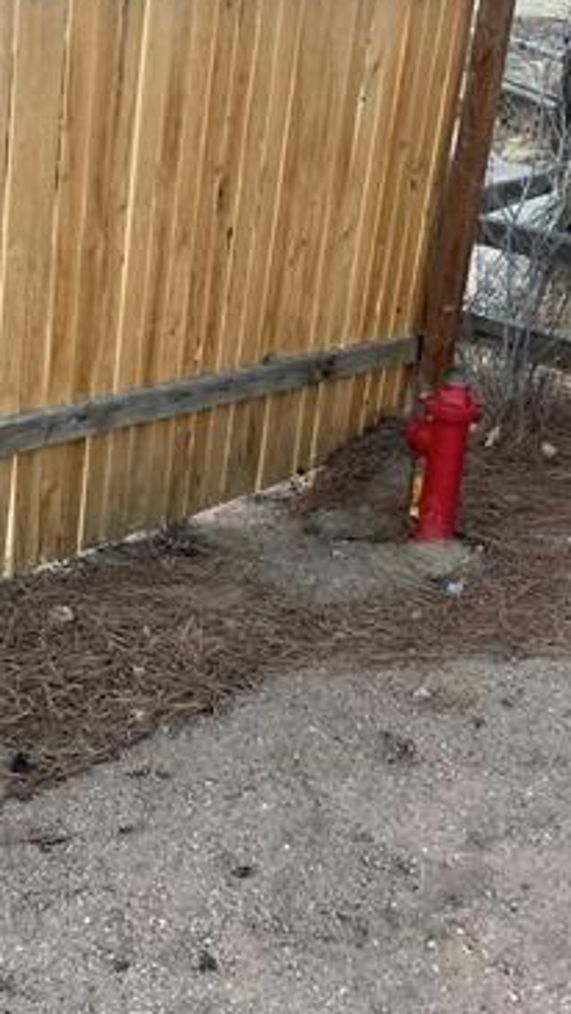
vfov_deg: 32.8
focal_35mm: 64
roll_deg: -6.5
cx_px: 218
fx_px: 1722
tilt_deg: -19.1
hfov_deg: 18.8
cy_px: 493
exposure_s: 1/101
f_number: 1.8
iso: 80
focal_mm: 3.99
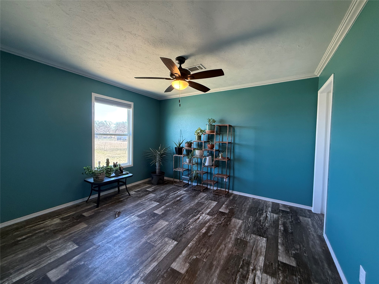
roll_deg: -1.2
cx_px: 190
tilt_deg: -2.1
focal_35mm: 14
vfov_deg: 85.7
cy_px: 142
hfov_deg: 102.1
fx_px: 153
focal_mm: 2.22
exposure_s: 1/120
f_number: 2.2
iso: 400
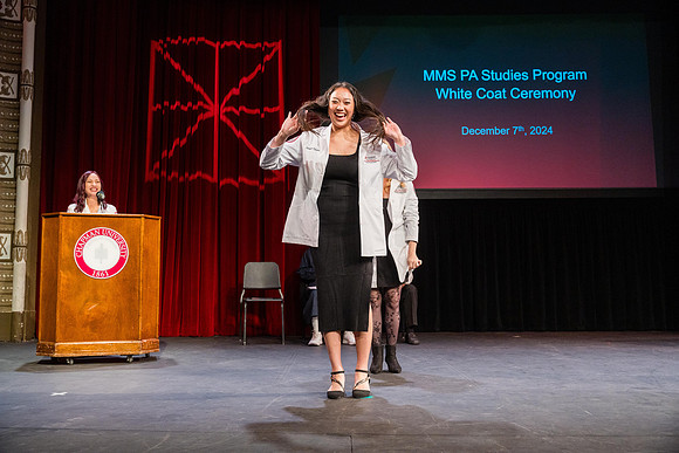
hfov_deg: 53.5
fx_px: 673
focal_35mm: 36
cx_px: 340
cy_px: 226
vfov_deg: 37.2
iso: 1250
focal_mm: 35.7
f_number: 3.5
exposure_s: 1/320
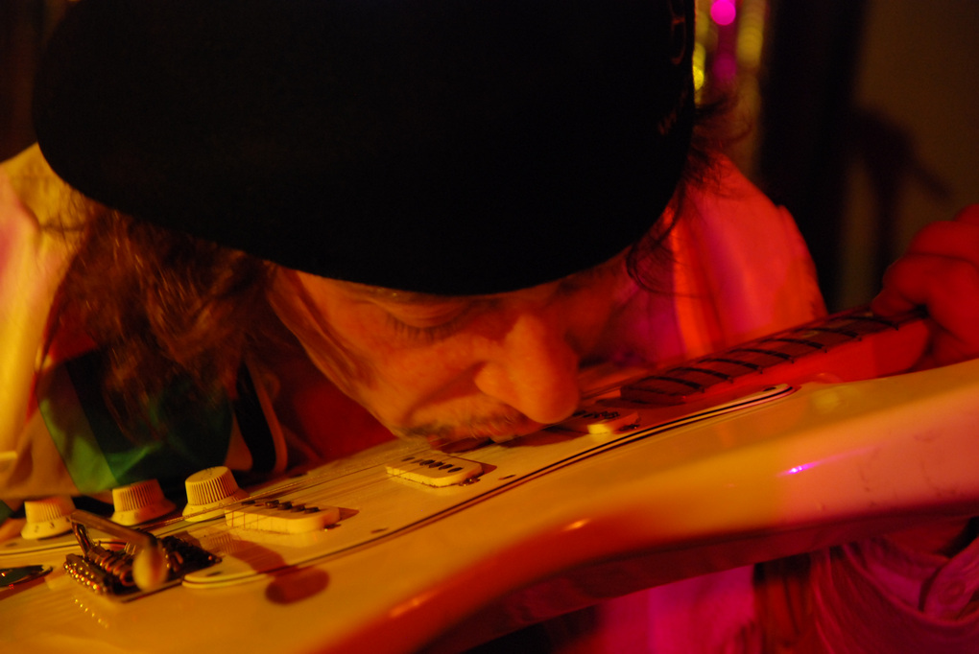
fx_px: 2450
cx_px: 490
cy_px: 327
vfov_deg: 15.2
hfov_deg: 22.6
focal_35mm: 90
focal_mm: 60
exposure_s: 1/40
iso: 800
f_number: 4.2
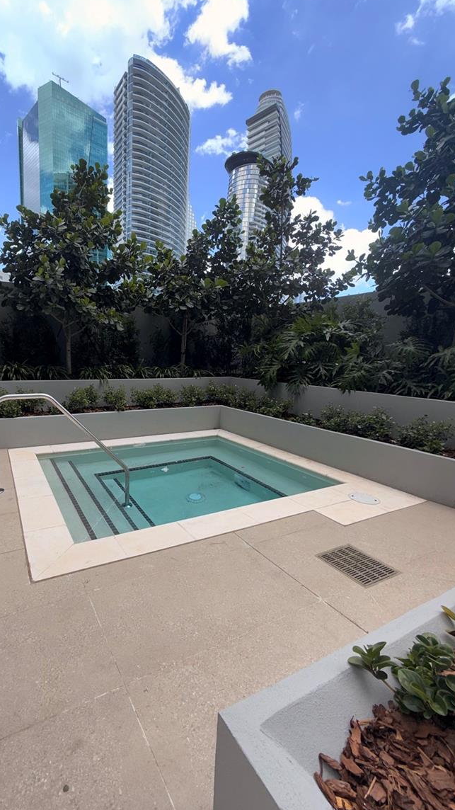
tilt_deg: -7.3
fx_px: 343
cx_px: 154
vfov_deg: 99.4
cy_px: 403
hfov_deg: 65.4
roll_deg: -1.5
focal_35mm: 16
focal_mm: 2.22
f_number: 2.2
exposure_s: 1/199
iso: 16
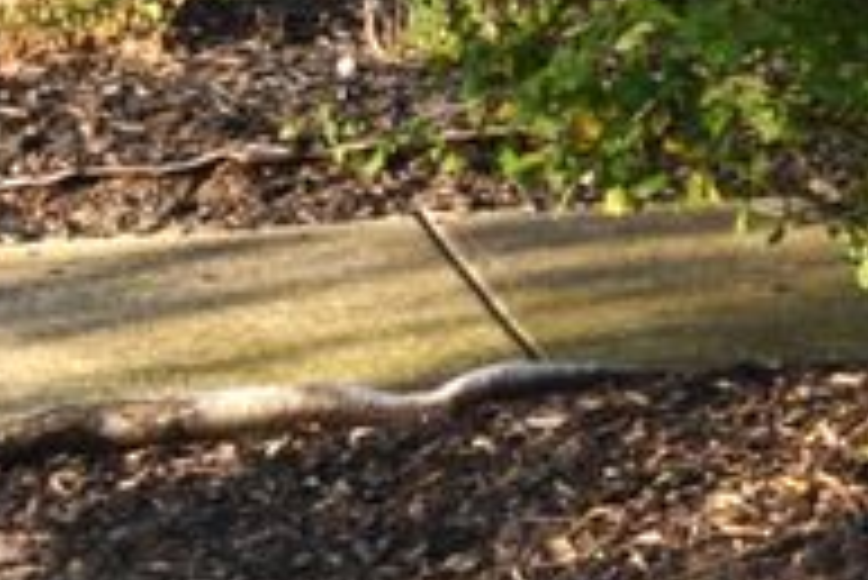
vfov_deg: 6.2
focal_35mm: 210
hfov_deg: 7.9
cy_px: -944
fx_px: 5067
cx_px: 2955
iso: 110
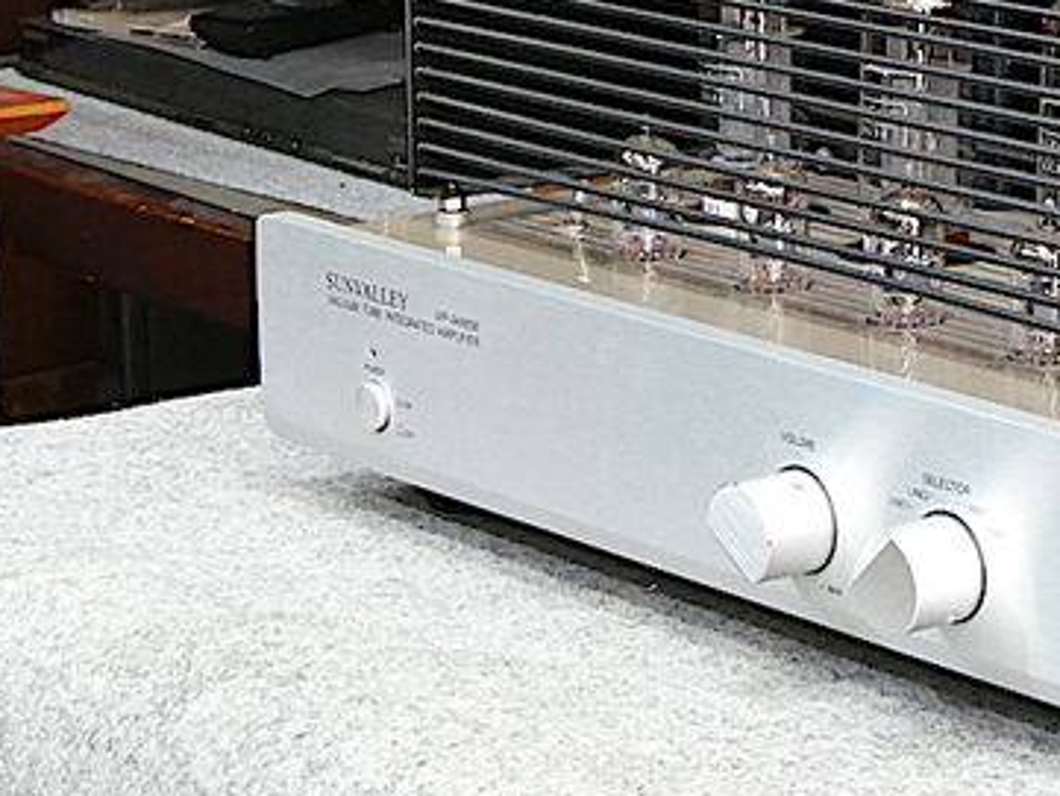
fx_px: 4074
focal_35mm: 133
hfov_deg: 14.7
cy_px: 200
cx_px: 972
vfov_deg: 11.1
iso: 400
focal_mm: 9
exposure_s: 1/13
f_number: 5.6
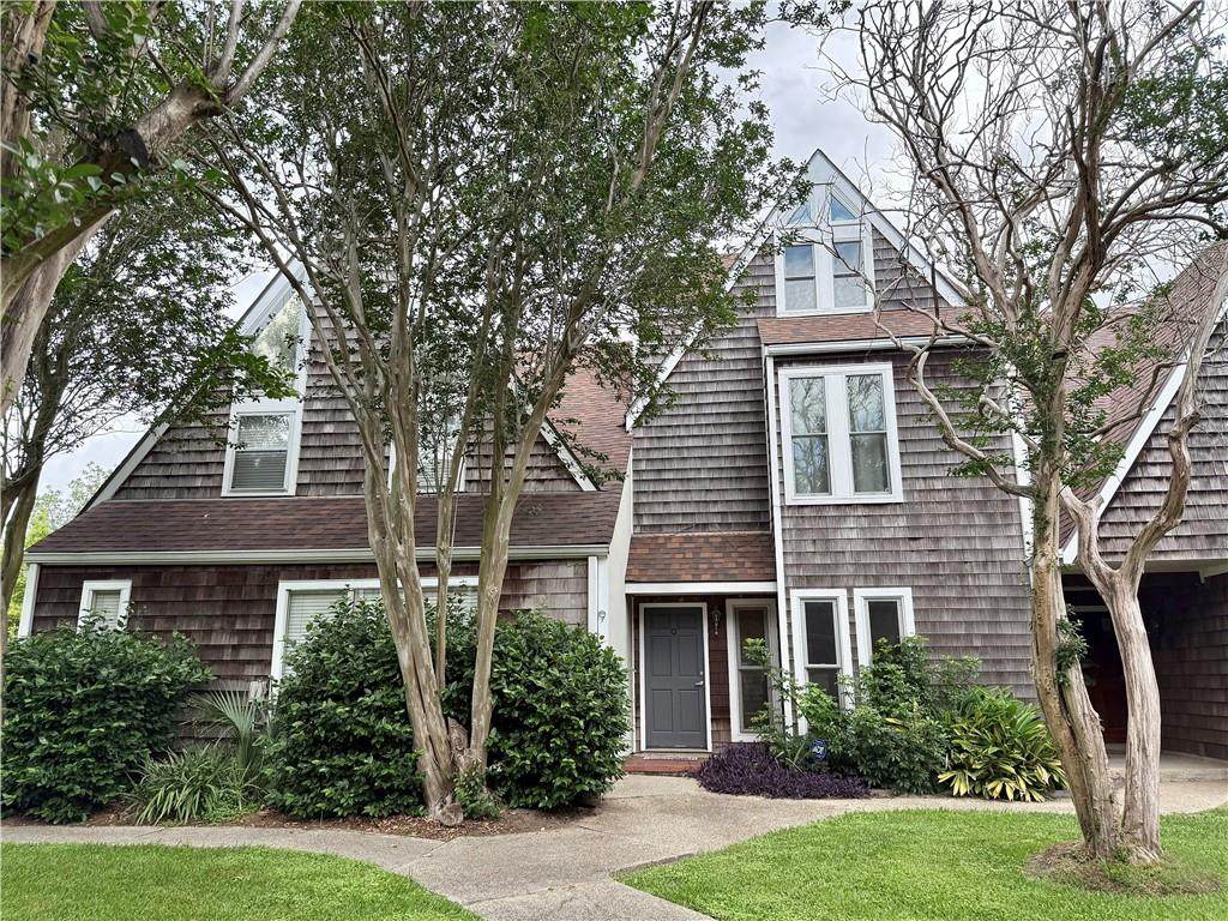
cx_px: 614
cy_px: 460
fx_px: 851
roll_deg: +0.4
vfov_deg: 56.8
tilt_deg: +13.3
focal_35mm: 24
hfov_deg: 71.6
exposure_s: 1/878
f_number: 1.78
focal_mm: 6.76
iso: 100
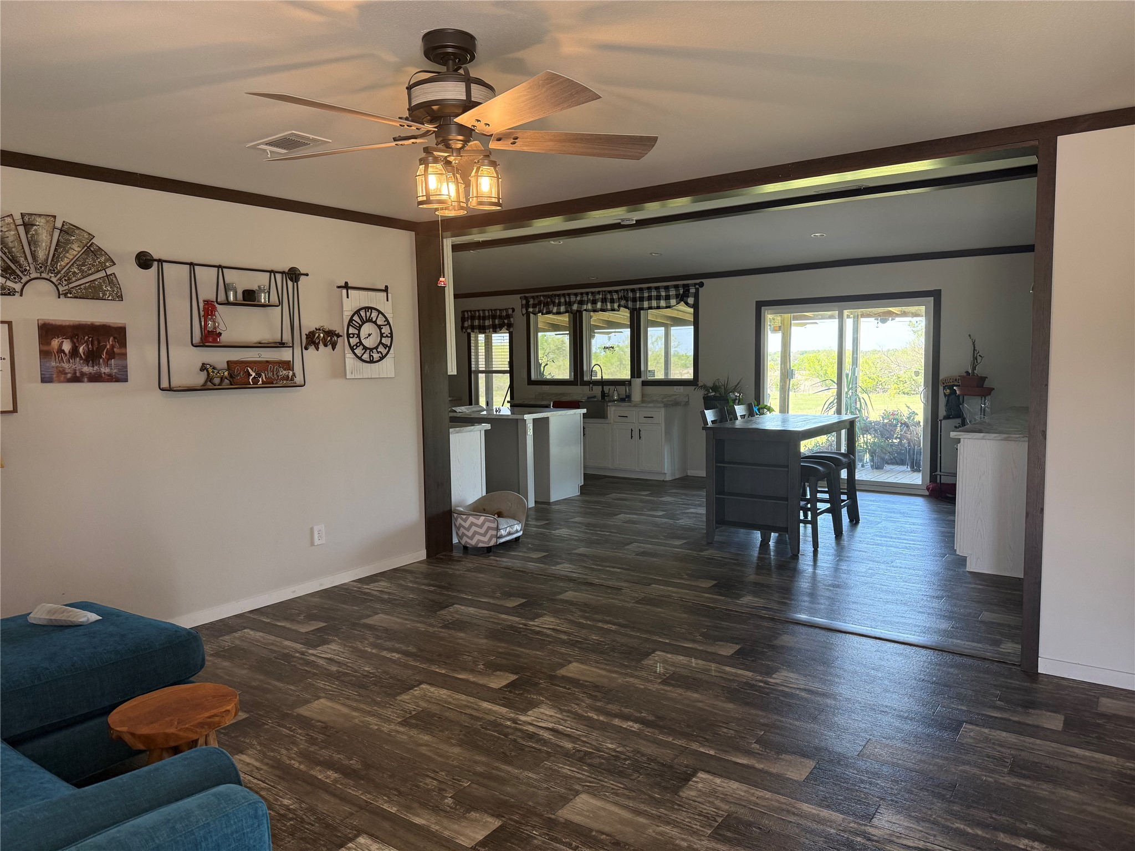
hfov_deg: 71.6
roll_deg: +1.2
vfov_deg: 56.8
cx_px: 568
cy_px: 426
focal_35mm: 24
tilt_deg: -4.6
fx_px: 787
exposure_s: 1/118
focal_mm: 6.76
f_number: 1.78
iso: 200
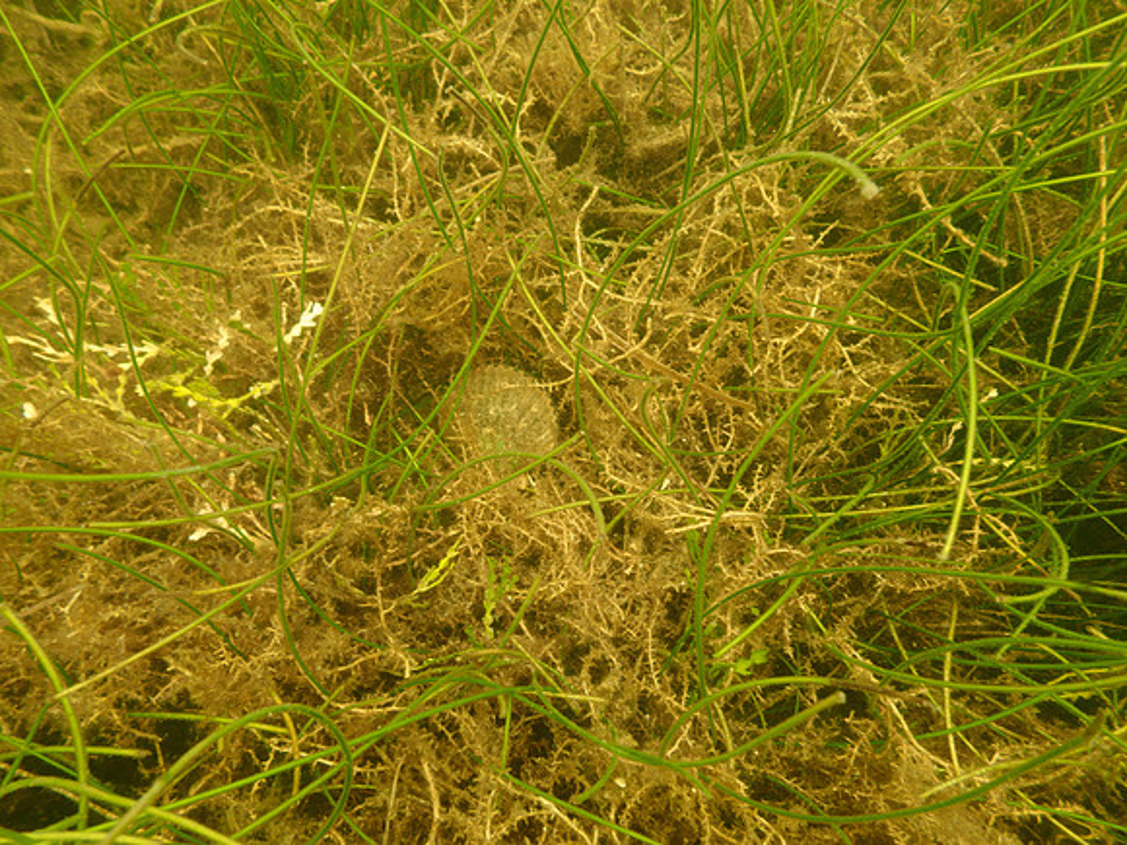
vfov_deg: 54.9
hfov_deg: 69.4
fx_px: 814
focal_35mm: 25
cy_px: 422
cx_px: 564
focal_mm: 4.5
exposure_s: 1/125
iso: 100
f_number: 2.8
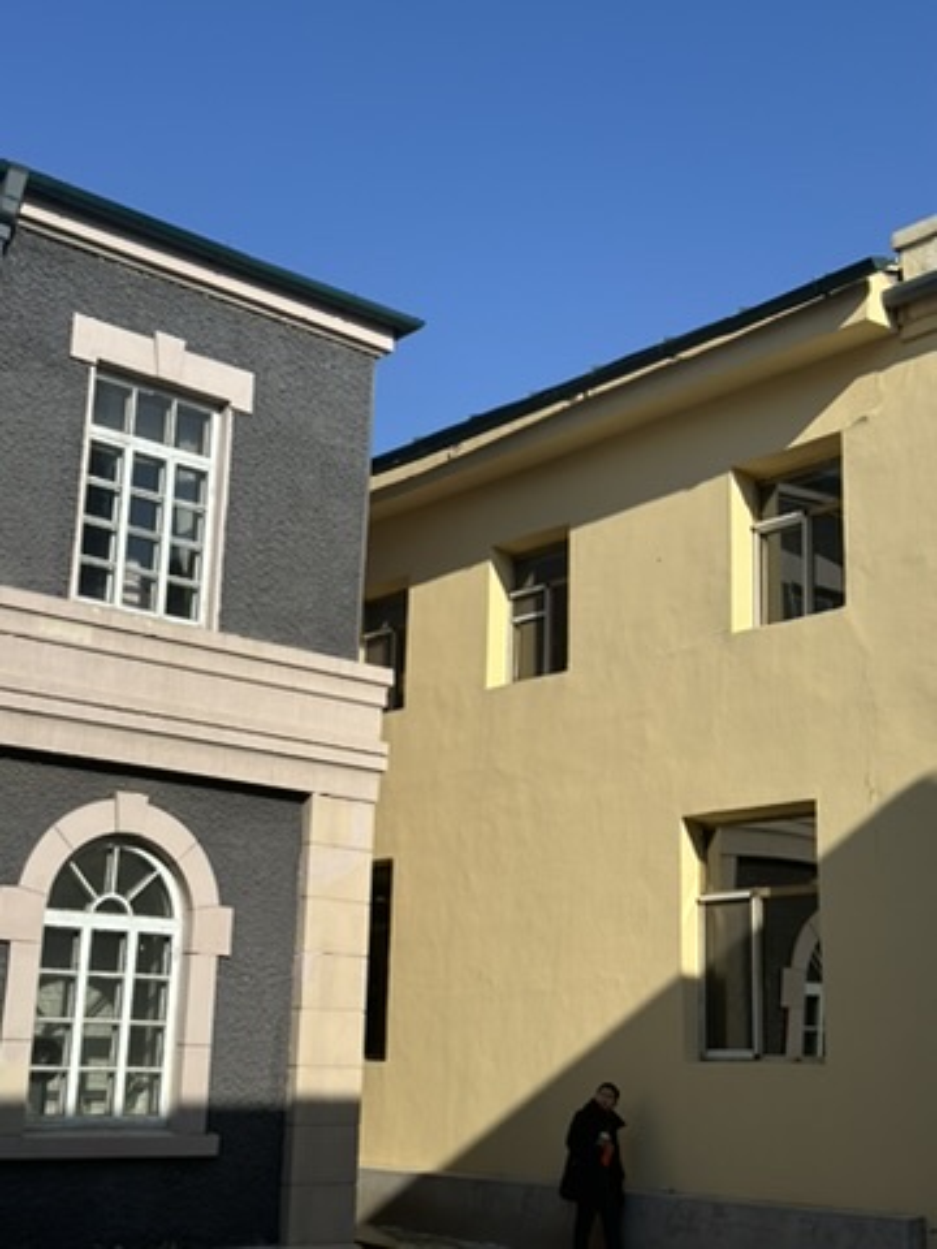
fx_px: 1732
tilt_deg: +14.7
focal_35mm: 48
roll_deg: -1.4
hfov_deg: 30.3
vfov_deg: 39.7
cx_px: 468
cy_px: 624
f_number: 1.78
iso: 64
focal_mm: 6.86
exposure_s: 1/6211
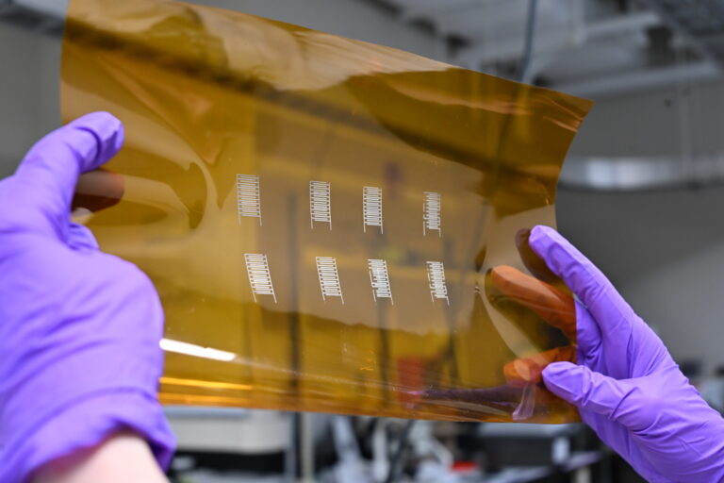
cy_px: 242
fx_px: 1005
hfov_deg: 39.6
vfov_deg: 27.0
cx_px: 362
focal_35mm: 50
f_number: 6.3
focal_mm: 50
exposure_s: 1/125
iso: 2200
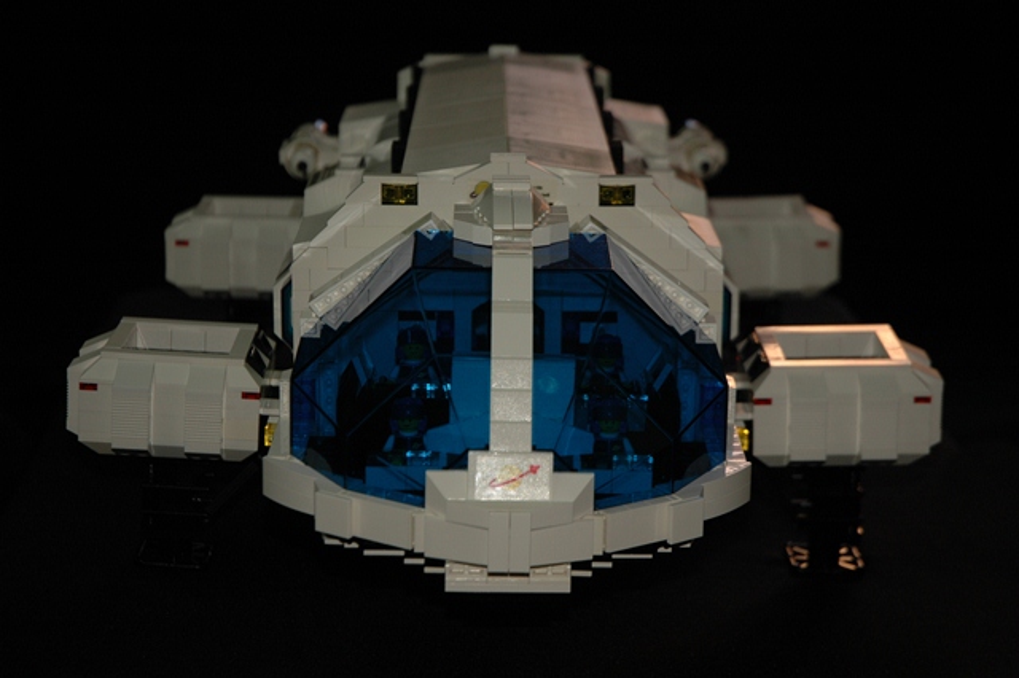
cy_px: 339
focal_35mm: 84
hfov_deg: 24.2
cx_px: 510
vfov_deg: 16.2
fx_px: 2376
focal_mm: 56
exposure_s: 1/60
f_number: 4.5
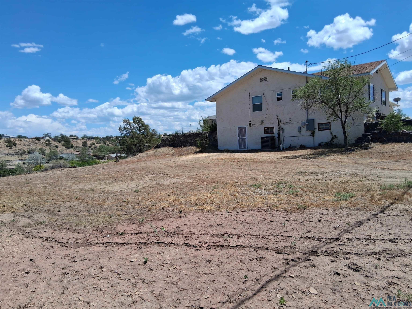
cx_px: 206
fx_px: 309
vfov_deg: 53.1
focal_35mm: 26
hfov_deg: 67.3
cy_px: 154
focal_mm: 3.98
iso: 25
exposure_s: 1/723
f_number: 1.8
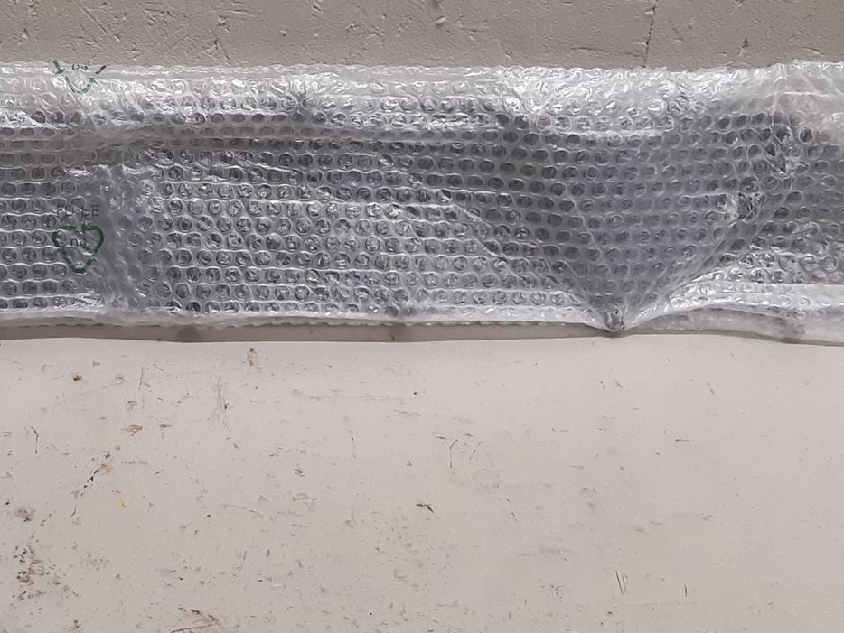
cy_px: 172
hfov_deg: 32.7
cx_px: 157
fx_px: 1390
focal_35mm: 57
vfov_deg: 25.4
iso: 160
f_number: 1.7
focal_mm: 3.93
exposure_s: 1/60
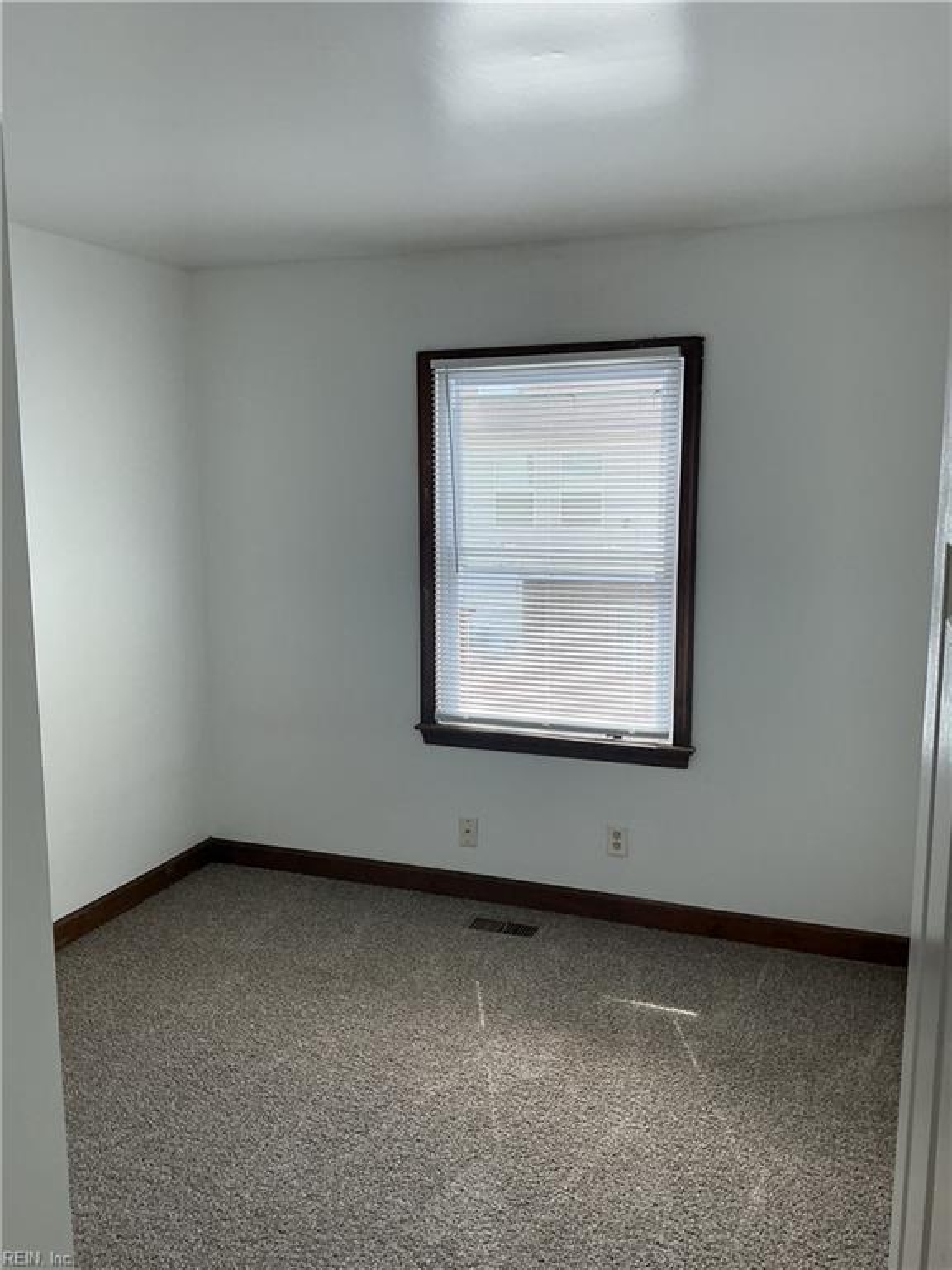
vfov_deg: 61.7
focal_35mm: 29
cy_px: 635
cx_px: 476
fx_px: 1063
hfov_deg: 48.2
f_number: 1.8
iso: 32
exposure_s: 1/120
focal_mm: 3
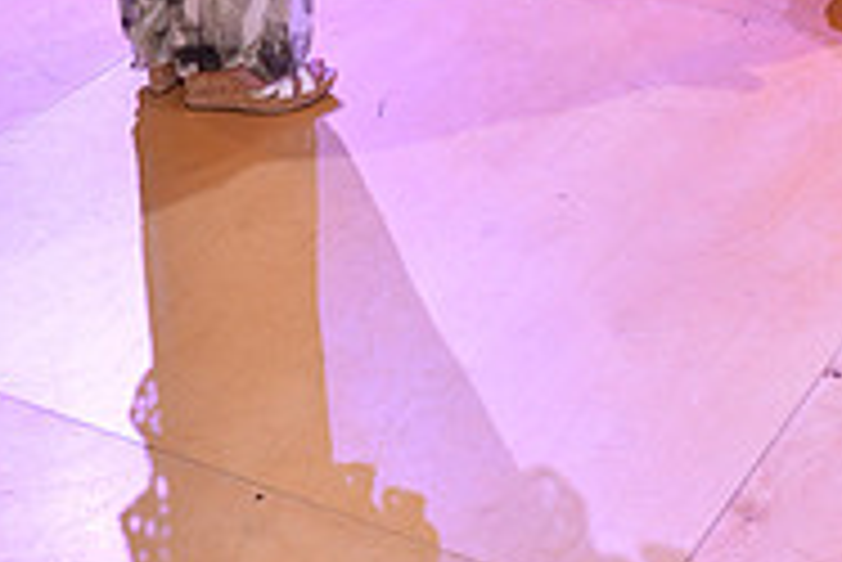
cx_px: 592
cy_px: -558
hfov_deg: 20.5
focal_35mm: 99
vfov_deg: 12.3
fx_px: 2317
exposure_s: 1/250
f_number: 5.6
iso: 1600
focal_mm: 32
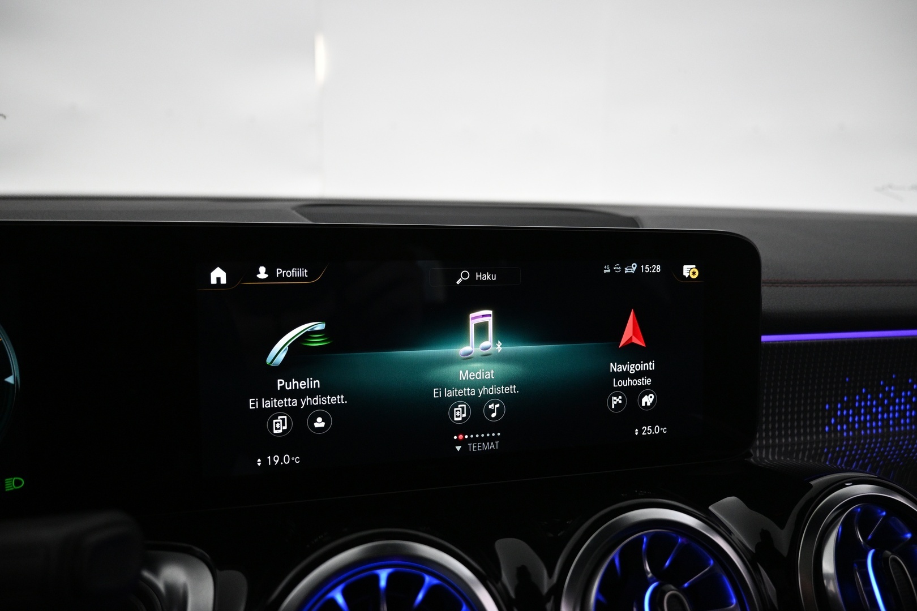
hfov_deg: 73.7
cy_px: 306
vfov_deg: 53.1
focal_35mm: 24
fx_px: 611
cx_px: 458
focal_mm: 16
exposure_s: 1/100
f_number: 3.5
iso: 1600
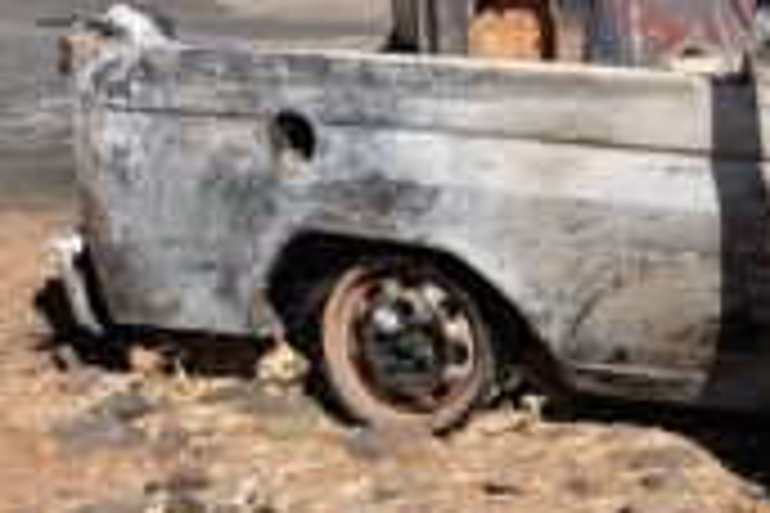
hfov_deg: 17.3
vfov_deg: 12.6
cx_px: 1117
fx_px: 2310
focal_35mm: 108
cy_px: 108
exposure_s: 1/1000
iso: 200
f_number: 5.6
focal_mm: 16
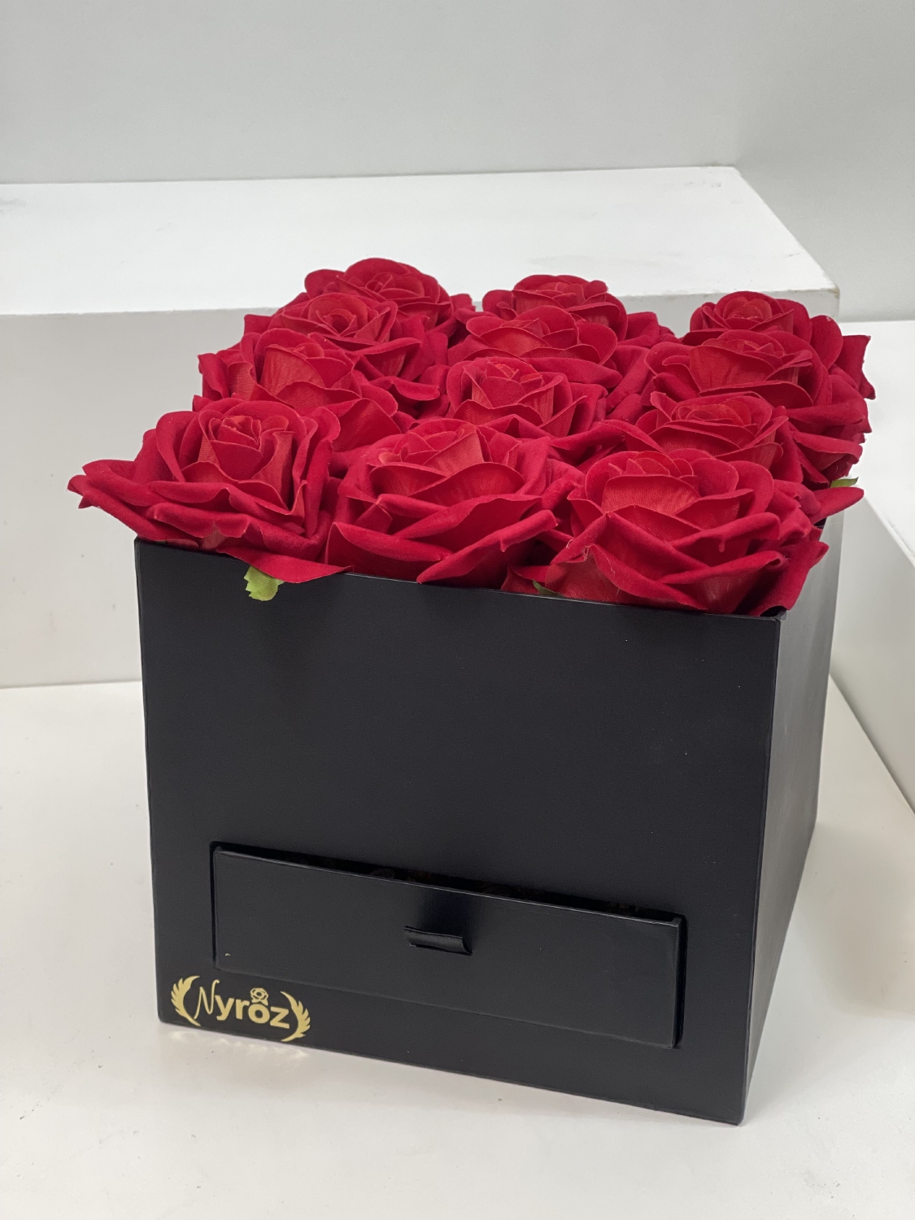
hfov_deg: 22.9
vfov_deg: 30.3
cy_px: 610
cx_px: 458
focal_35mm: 64
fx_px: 2256
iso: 200
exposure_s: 1/100
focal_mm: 7.5
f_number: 2.2
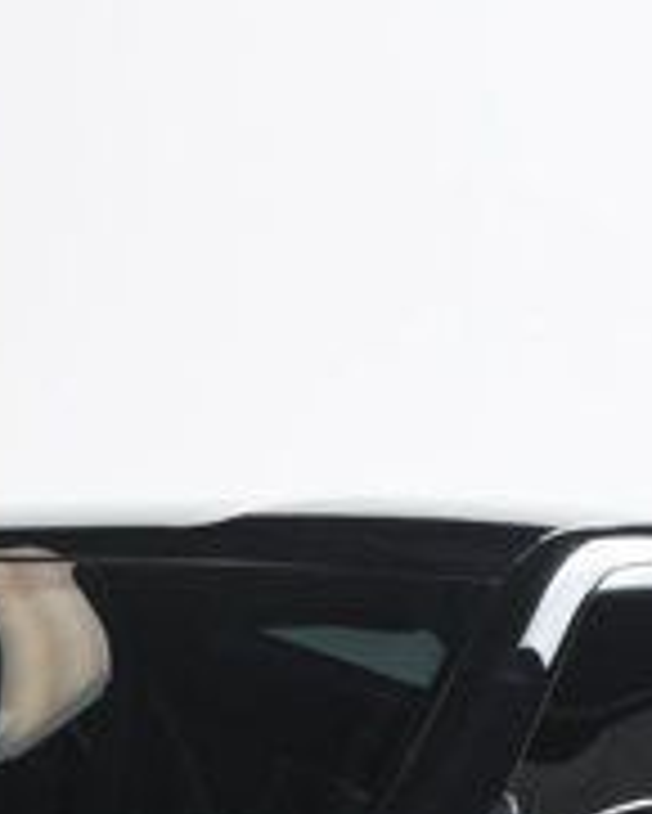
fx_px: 4989
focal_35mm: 207
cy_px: 1336
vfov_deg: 9.0
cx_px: -427
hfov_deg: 7.3
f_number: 7.1
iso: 100
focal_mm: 26
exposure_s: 1/160
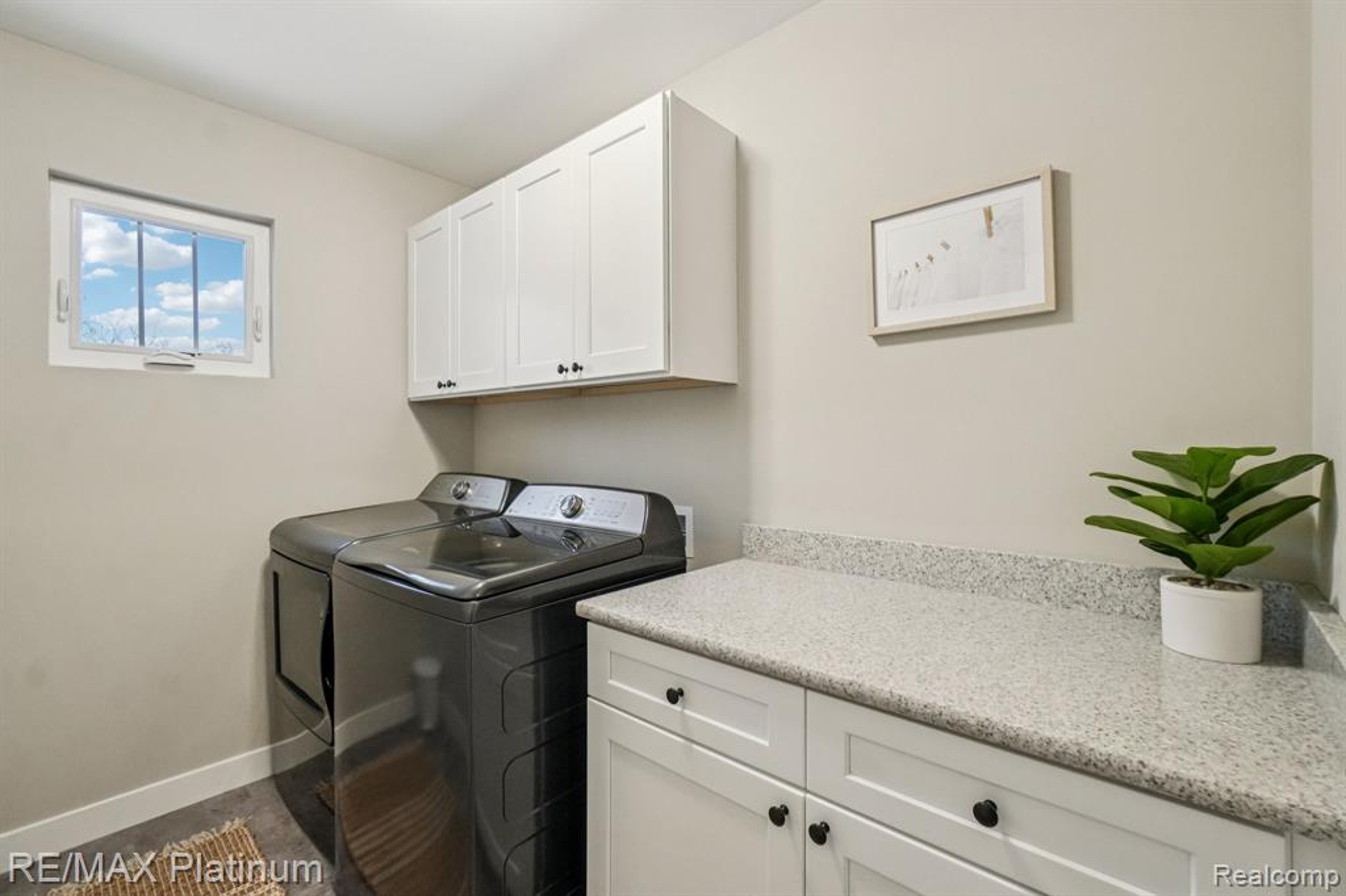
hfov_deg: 100.4
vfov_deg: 77.3
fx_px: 561
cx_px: 673
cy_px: 448
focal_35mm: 15
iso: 1250
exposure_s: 1/30
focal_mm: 10
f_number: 8
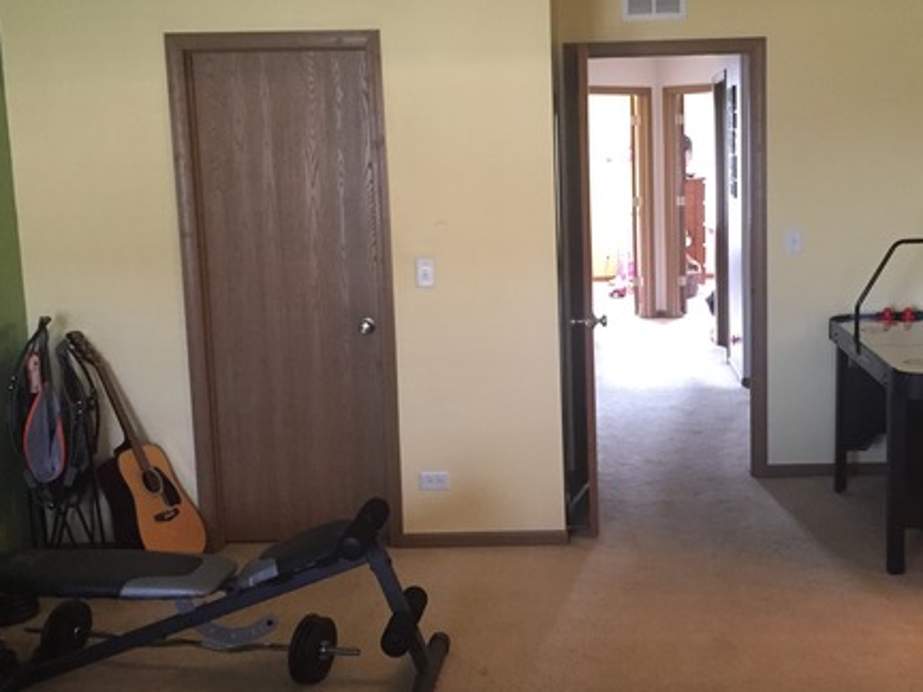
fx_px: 1147
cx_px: 588
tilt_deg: -8.8
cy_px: 299
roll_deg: +2.1
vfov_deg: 33.5
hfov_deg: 43.4
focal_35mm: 43
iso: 250
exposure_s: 1/30
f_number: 2.2
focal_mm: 4.15
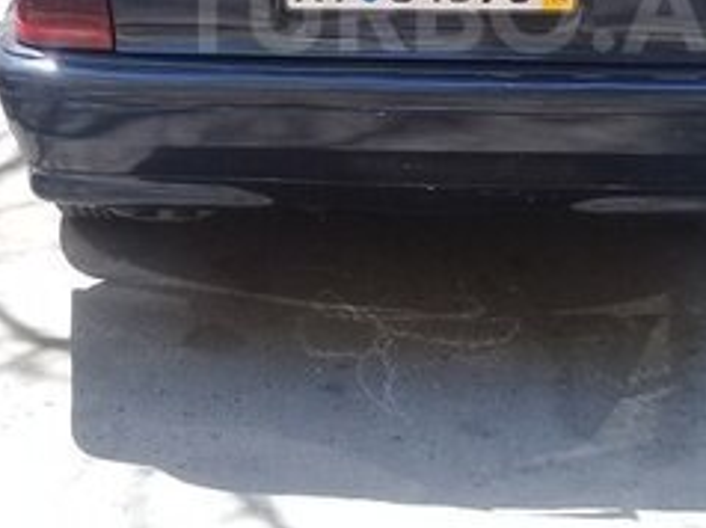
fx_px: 1752
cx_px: 478
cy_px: 7
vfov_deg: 16.8
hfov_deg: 22.7
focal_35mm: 86
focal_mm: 3.3
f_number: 2.2
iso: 50
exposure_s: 1/212
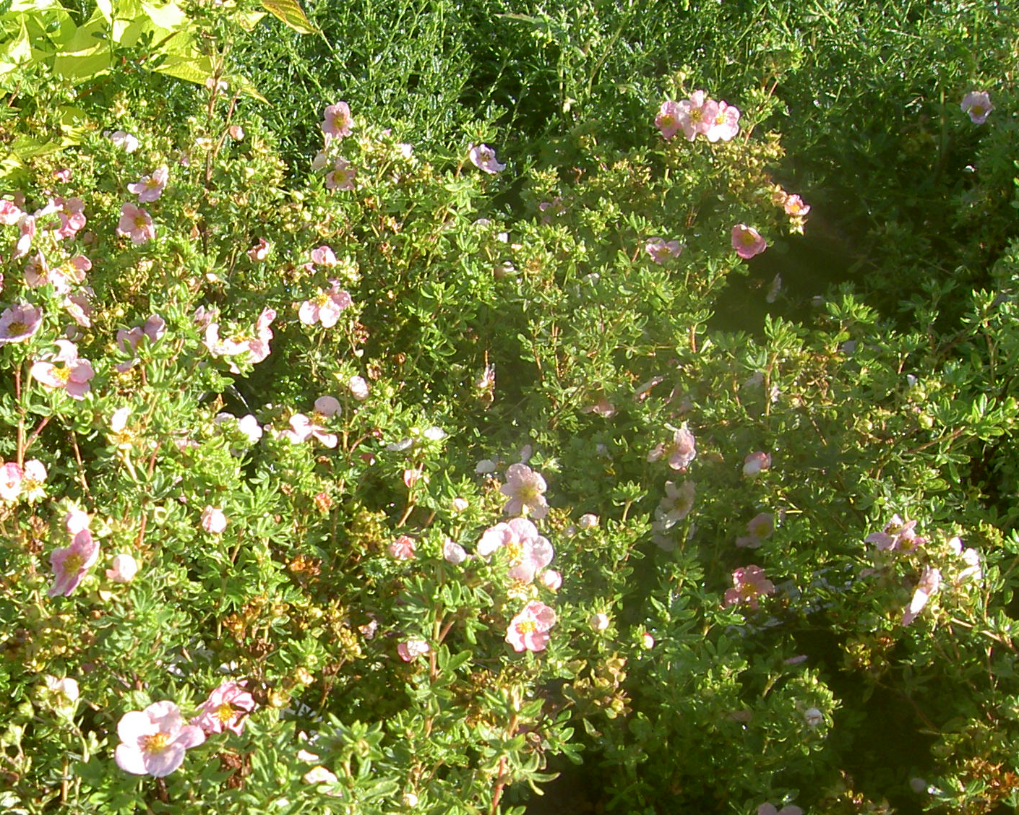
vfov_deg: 24.6
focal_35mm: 61
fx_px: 1840
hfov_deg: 30.2
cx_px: 207
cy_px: 652
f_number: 4.7
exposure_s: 1/125
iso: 50
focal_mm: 5.6
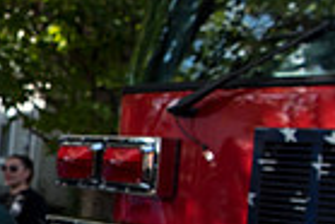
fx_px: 932
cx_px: -255
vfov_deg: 13.6
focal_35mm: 100
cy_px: 189
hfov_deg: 17.0
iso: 250
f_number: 4.5
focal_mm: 24
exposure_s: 1/640
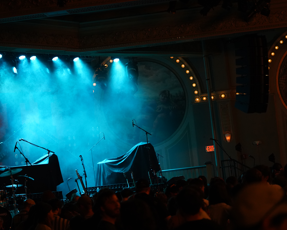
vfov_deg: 17.9
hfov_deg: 22.2
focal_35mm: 86
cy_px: 115
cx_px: 129
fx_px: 731
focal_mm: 76
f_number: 2.8
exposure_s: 1/160
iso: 6400
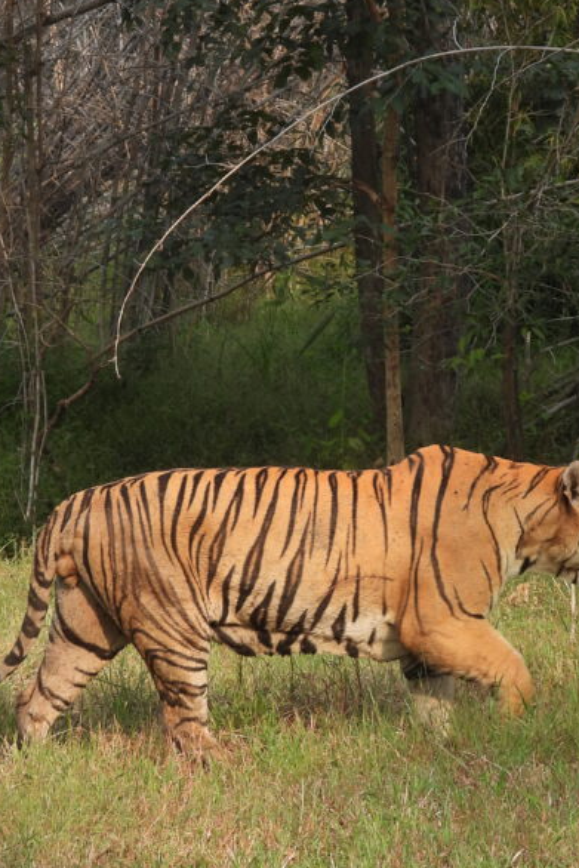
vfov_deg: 9.1
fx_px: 5473
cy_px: 394
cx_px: 264
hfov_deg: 6.1
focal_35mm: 227
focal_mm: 22.3
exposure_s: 1/200
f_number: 4
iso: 100
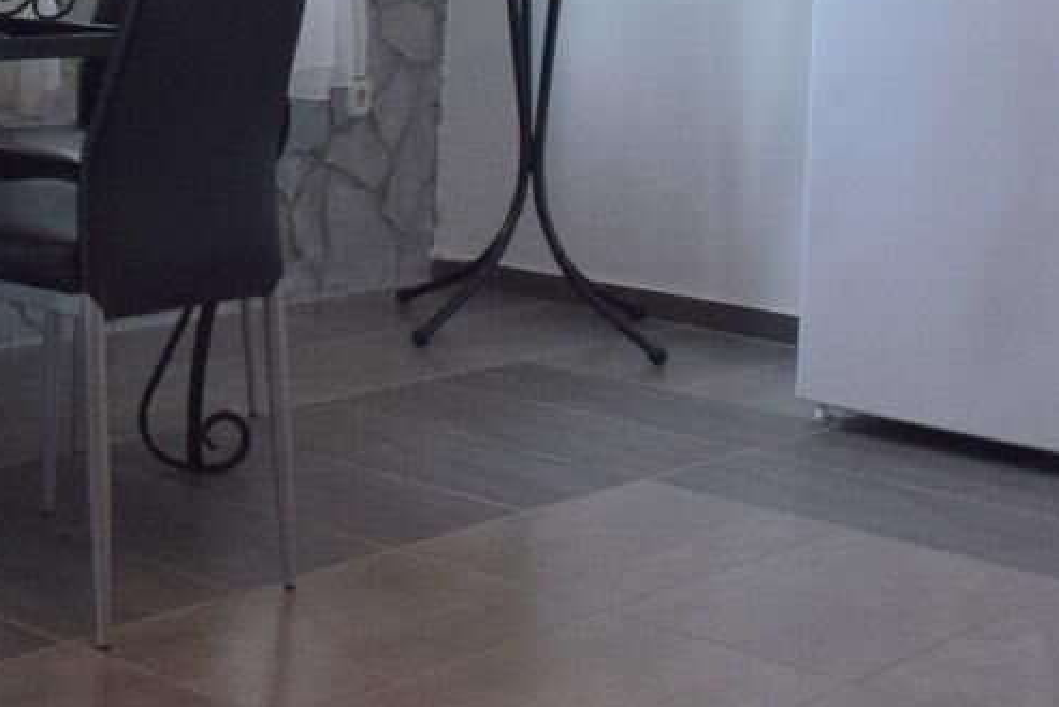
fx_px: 2148
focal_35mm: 73
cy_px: -99
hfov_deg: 25.6
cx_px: -116
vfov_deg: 17.9
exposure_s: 1/200
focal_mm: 10
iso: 800
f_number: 6.3
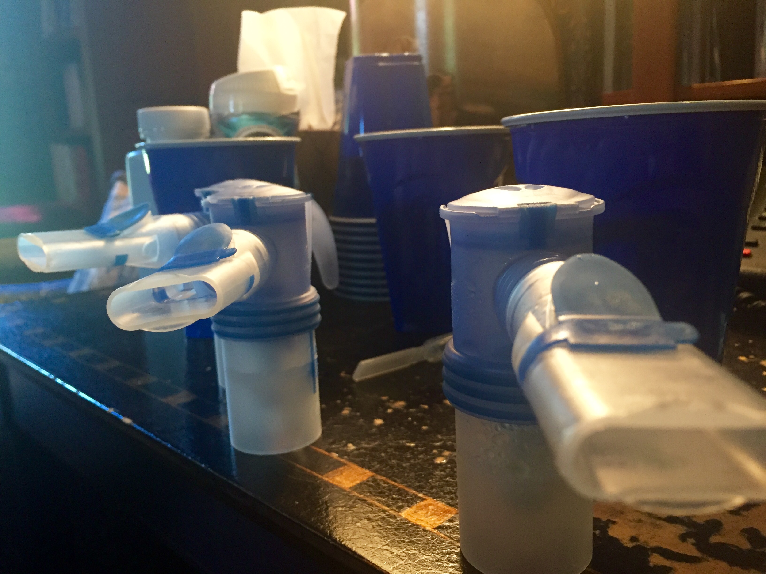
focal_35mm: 29
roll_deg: +2.7
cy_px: 287
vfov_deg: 48.2
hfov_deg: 61.7
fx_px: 642
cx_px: 383
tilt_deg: -11.3
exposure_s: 1/24
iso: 250
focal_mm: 4.15
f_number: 2.2
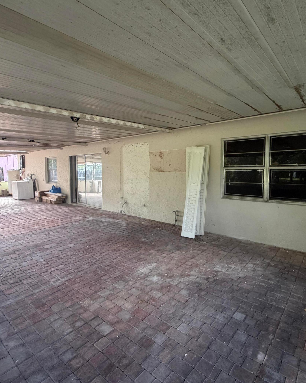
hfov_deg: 70.3
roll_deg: -0.1
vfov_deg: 83.3
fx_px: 215
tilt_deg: -2.4
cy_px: 185
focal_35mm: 19
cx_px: 179
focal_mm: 2.22
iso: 320
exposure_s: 1/119
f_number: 2.2
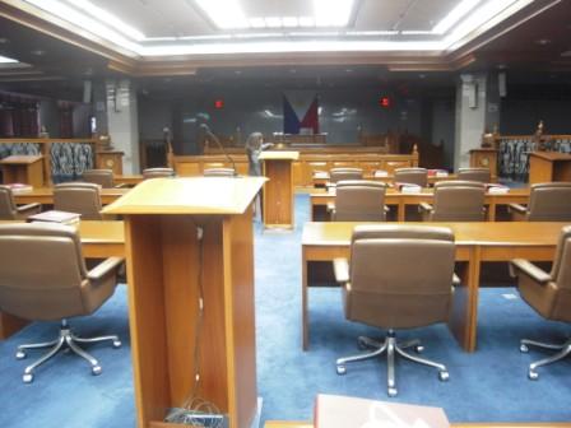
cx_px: 286
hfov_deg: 63.4
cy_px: 214
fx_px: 462
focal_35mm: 28
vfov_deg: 49.7
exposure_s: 1/15
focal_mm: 5
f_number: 2.7
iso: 400
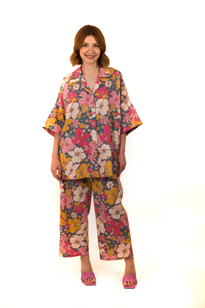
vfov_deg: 38.9
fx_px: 436
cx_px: 102
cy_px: 154
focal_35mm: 51
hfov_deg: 26.4
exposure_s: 1/200
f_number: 4
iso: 500
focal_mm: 51
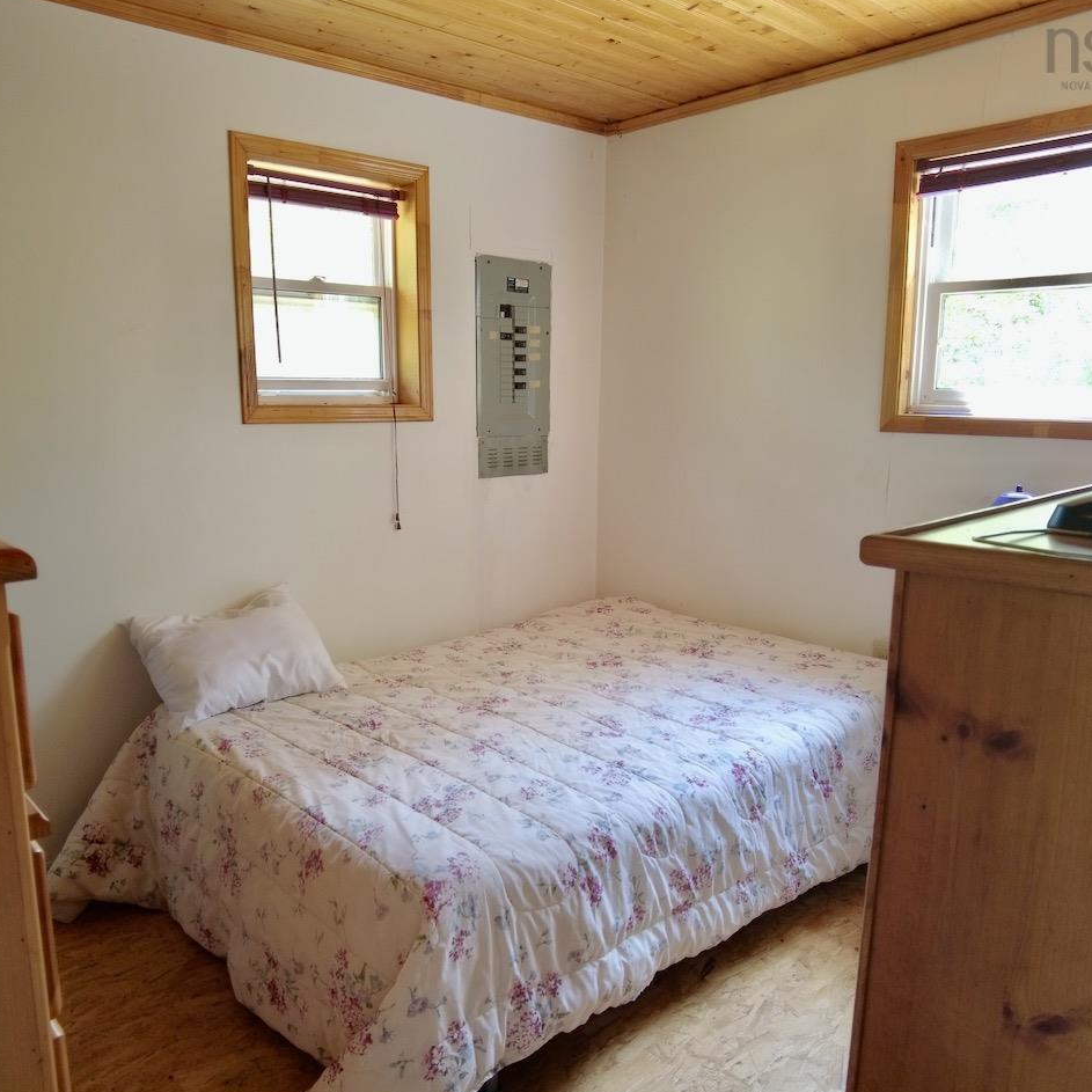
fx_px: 857
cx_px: 503
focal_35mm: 24
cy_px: 544
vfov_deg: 65.0
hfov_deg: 64.9
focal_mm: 4.4
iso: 100
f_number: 1.8
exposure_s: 1/15
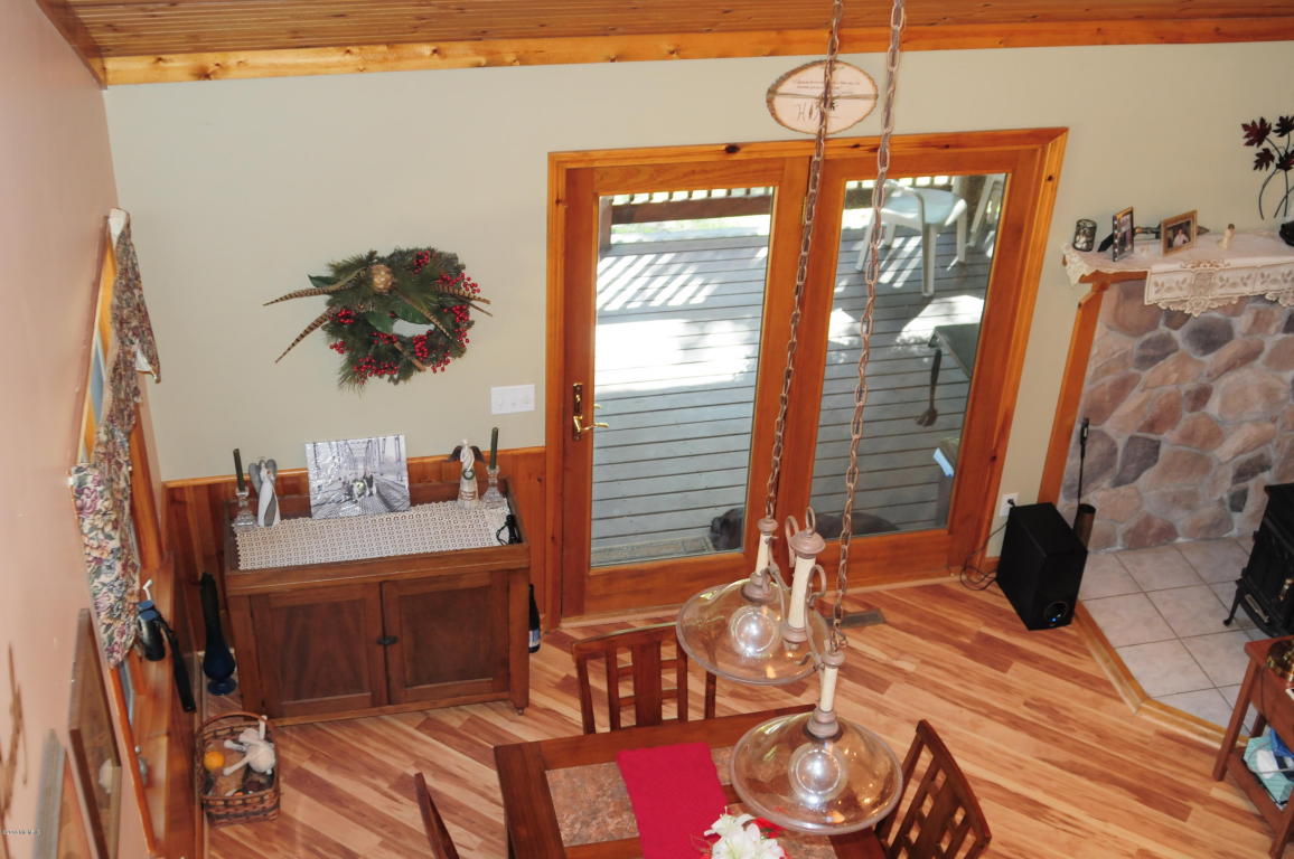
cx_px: 647
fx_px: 1508
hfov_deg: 46.4
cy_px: 430
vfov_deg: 31.8
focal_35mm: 42
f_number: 5
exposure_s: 1/60
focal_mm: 28
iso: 800
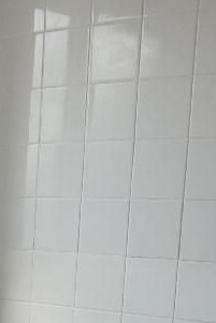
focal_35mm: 99
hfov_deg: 13.1
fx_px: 890
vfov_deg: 19.3
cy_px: 401
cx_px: -109
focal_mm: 14
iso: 160
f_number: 5
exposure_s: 1/250
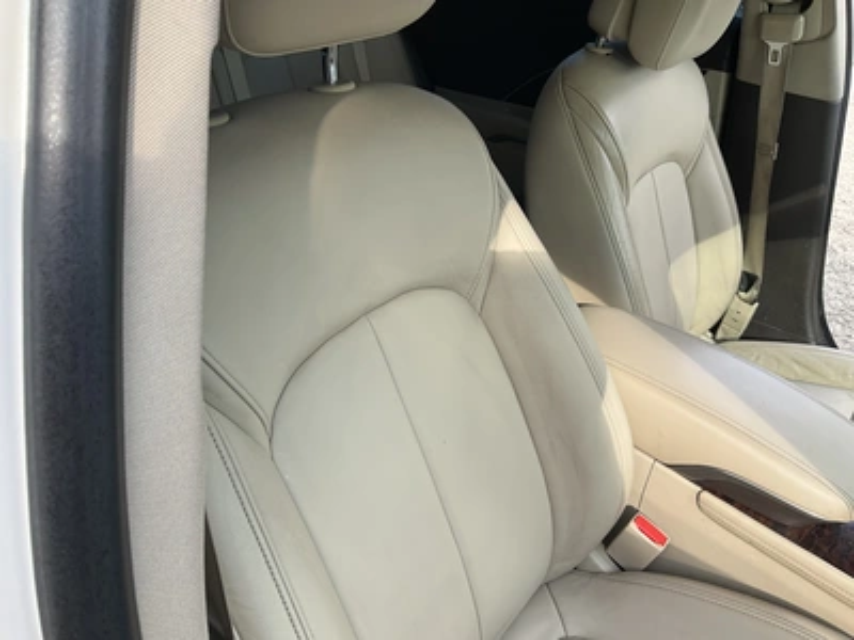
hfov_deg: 61.7
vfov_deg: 48.2
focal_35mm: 29
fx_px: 715
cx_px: 427
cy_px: 320
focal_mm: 3
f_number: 1.8
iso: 20
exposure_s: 1/124
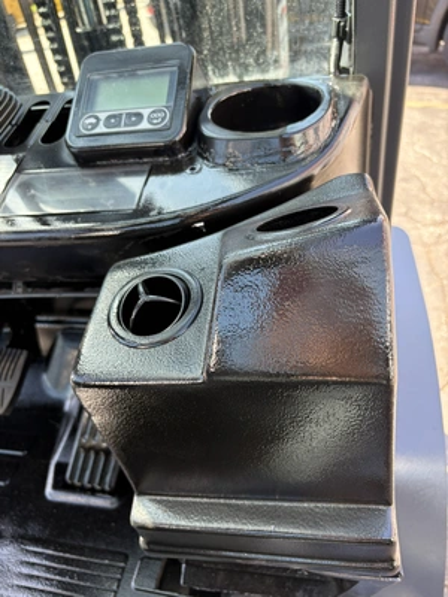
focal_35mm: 26
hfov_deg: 53.1
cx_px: 224
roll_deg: +5.8
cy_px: 298
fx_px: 449
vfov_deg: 67.3
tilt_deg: -36.2
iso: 50
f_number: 1.6
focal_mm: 5.96
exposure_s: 1/122
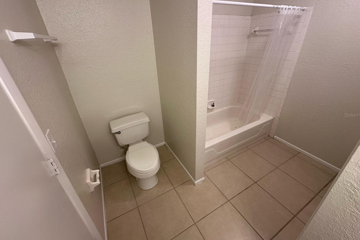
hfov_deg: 100.4
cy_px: 115
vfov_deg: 77.3
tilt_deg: -27.5
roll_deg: +2.3
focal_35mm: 15
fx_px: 150
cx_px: 181
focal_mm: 2.22
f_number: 2.2
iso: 160
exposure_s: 1/120
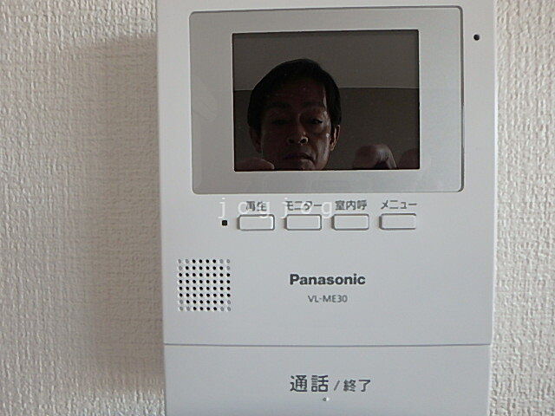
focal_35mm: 21
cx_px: 278
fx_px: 337
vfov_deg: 63.4
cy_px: 208
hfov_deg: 79.0
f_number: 3.5
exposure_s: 1/50
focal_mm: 3.7
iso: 200
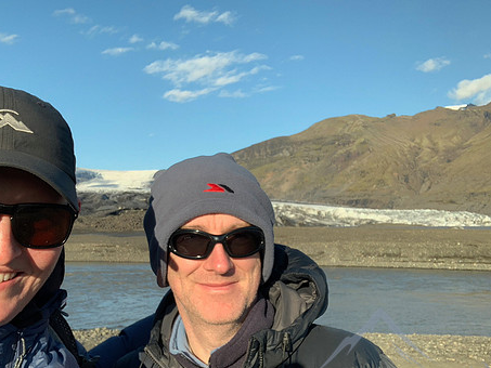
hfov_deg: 45.4
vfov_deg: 35.0
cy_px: 218
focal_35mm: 41
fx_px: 582
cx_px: 189
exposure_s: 1/818
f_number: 2.2
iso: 16
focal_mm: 2.87
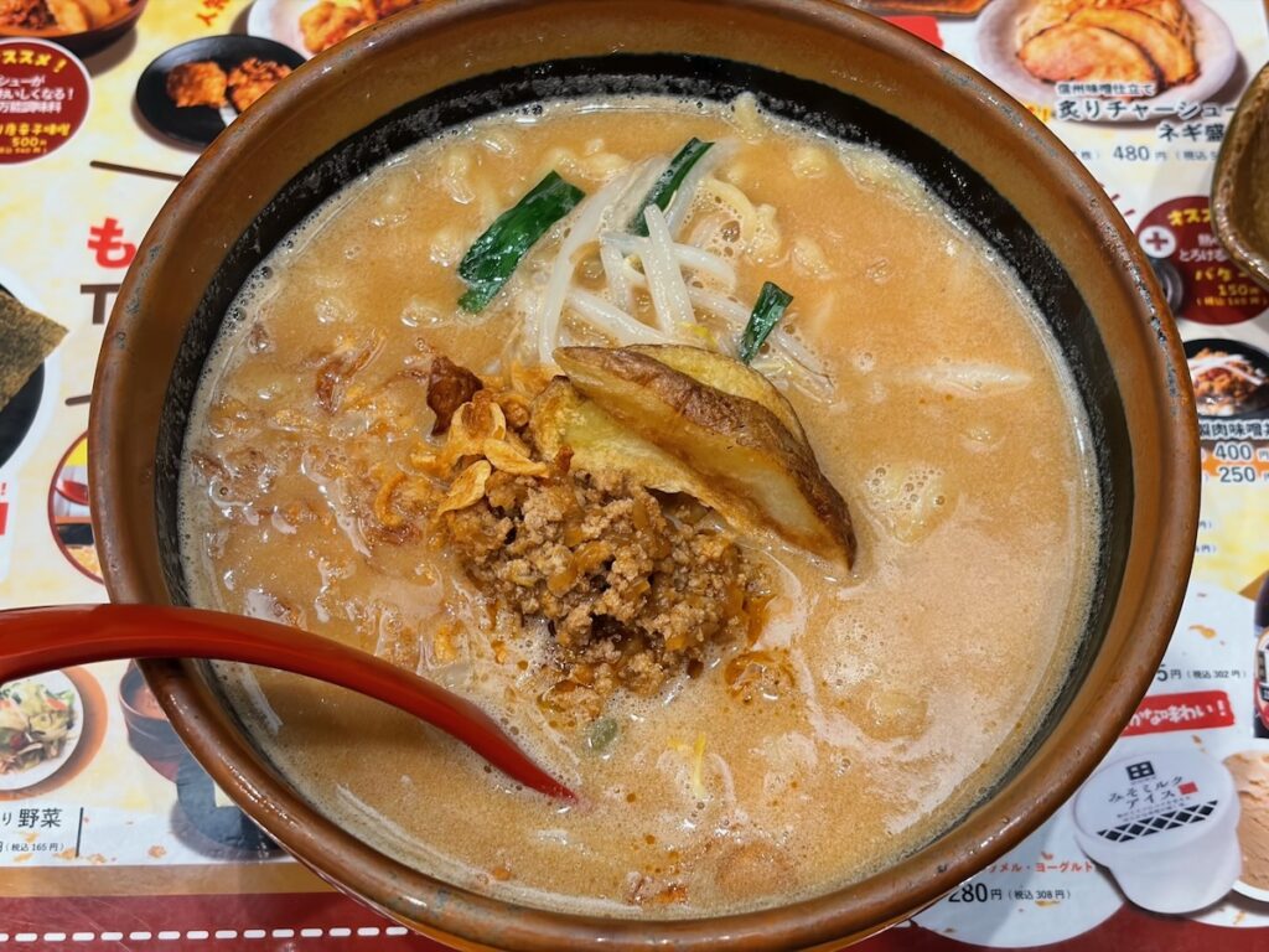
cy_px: 476
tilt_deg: -63.8
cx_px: 634
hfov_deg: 36.8
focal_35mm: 52
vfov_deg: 28.0
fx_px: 1906
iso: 125
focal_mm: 5.96
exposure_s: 1/50
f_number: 1.6
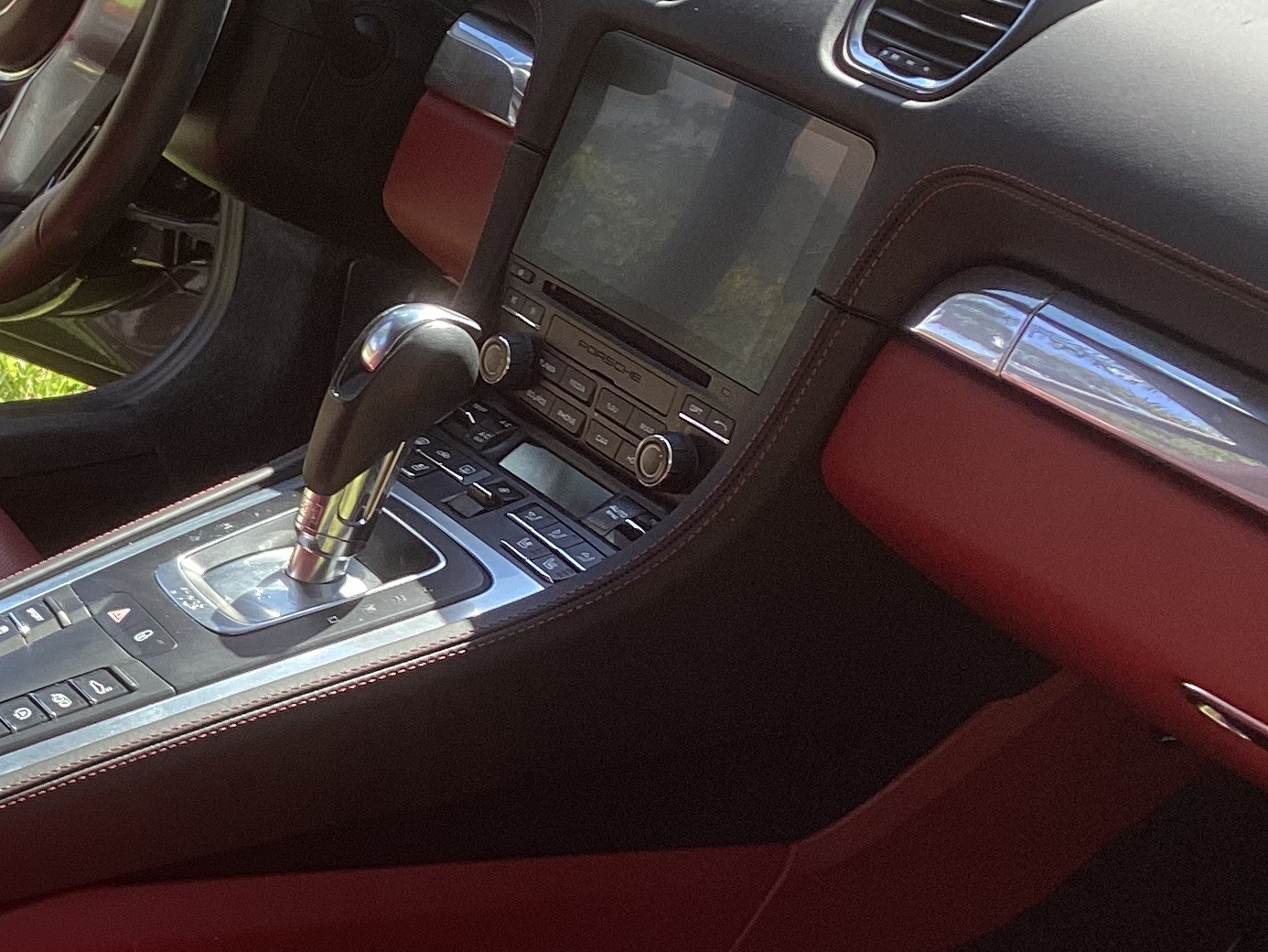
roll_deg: +0.0
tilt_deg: -28.1
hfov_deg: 24.7
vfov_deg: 20.1
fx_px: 2674
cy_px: 667
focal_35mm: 73
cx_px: -159
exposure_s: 1/128
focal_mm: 3.3
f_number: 2.4
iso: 25
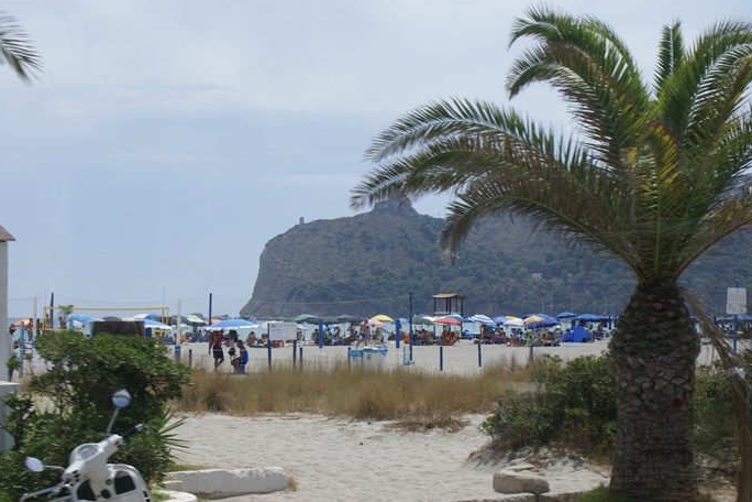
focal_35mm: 85
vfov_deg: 16.1
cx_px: 384
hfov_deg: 23.9
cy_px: 254
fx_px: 1775
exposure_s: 1/160
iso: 100
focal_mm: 50
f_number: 13
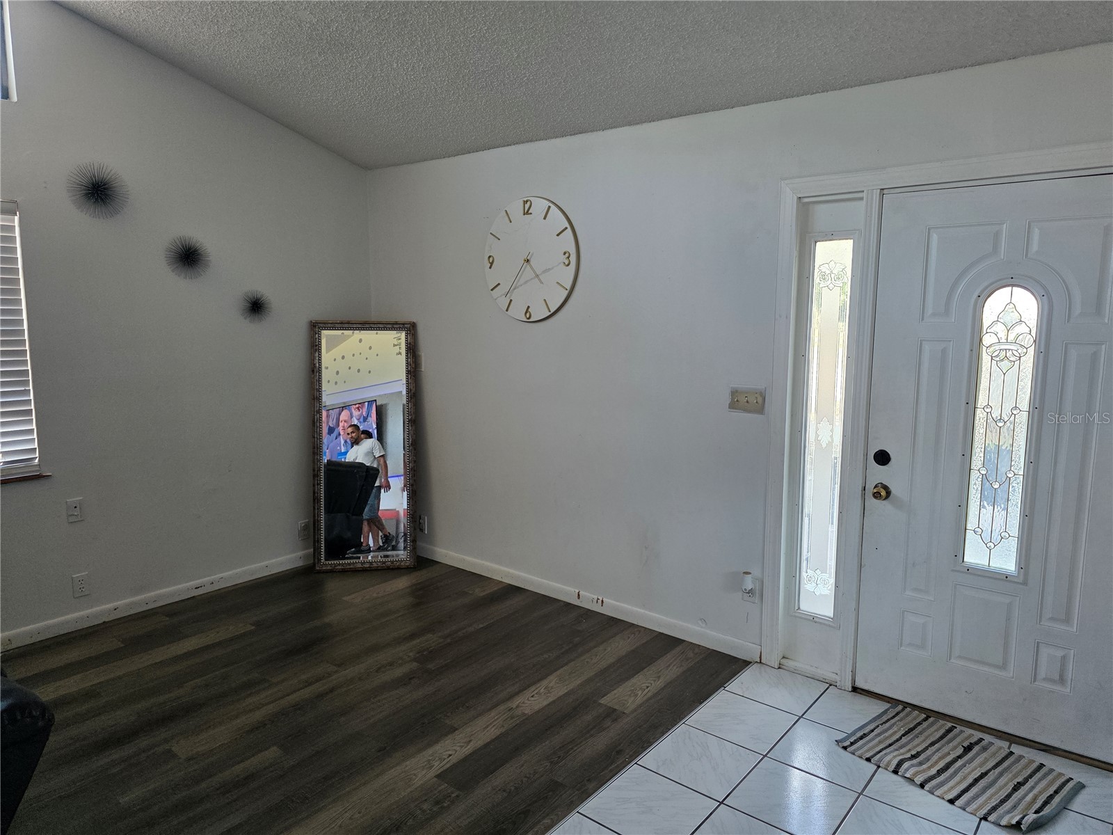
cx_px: 556
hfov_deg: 73.9
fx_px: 740
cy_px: 418
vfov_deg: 58.9
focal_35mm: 23
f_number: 1.7
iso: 200
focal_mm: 6.3
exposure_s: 1/180
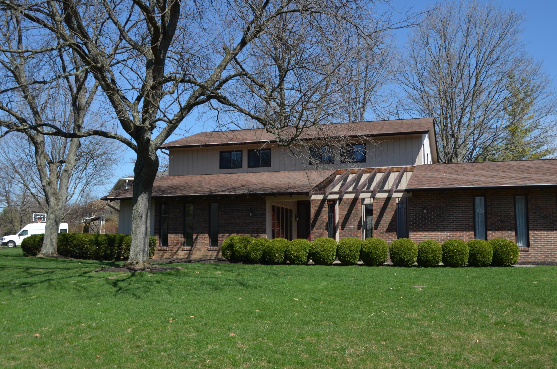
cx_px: 278
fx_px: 556
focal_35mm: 36
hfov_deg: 53.2
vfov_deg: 36.7
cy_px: 184
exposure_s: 1/250
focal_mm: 24
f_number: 8
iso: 140
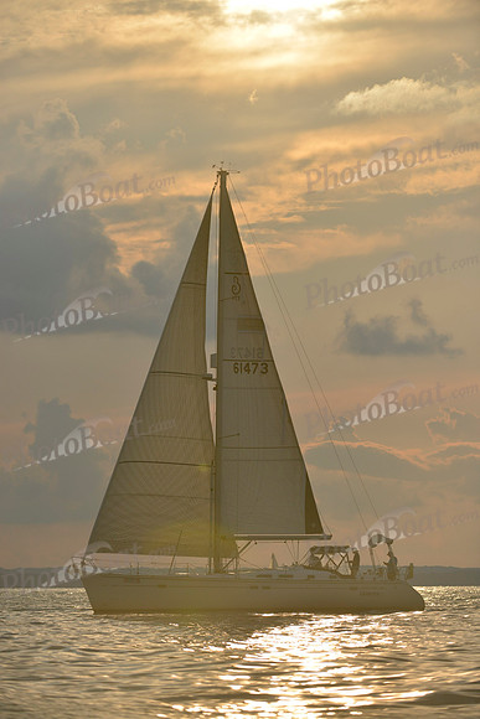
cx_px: 240
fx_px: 3997
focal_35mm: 200
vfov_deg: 10.3
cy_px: 360
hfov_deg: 6.9
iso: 280
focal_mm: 200
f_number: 4
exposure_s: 1/8000
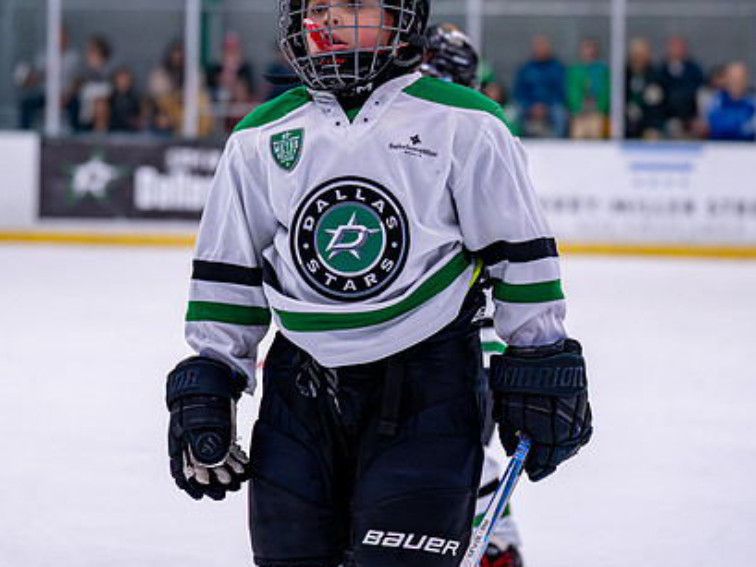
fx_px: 2906
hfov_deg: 14.8
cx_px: 341
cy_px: 153
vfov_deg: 11.1
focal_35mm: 133
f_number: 2.8
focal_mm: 76
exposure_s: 1/1250
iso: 2500
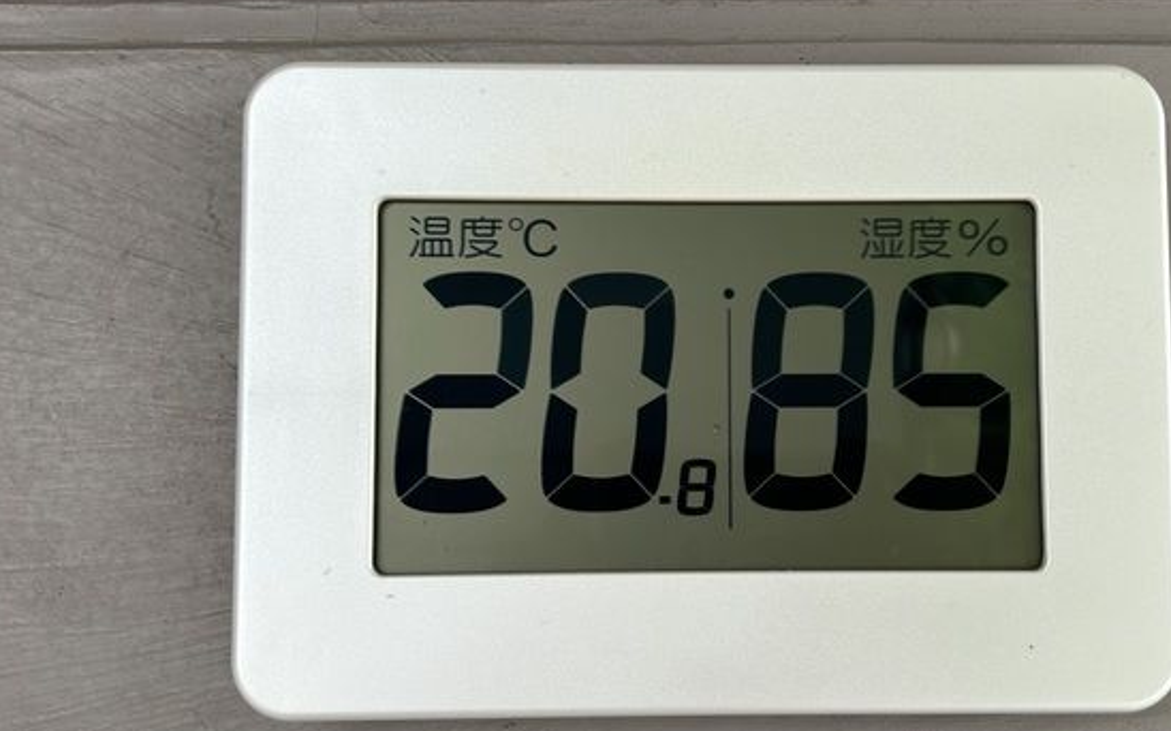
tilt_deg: +2.6
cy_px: 390
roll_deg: -0.2
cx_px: 678
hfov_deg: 48.1
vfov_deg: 31.2
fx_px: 1308
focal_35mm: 41
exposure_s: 1/121
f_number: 1.5
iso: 40
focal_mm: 5.7
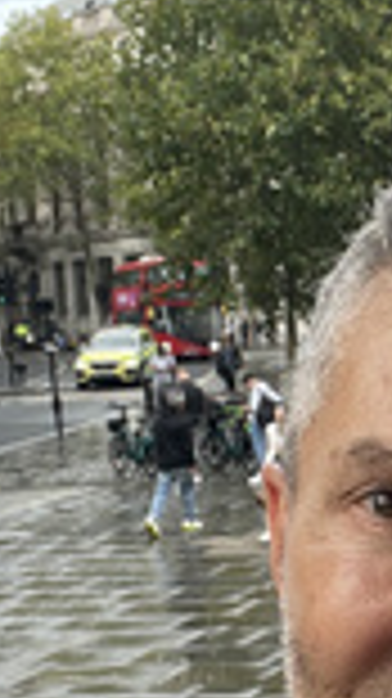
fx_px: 1499
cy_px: 437
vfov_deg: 26.1
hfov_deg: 14.2
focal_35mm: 81
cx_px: 541
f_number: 2.2
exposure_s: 1/121
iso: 25
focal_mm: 2.71
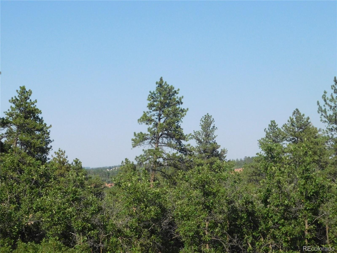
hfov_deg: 37.5
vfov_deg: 28.6
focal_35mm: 51
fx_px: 497
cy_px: 126
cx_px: 168
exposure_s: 1/1500
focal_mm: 9
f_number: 7.6
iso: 800
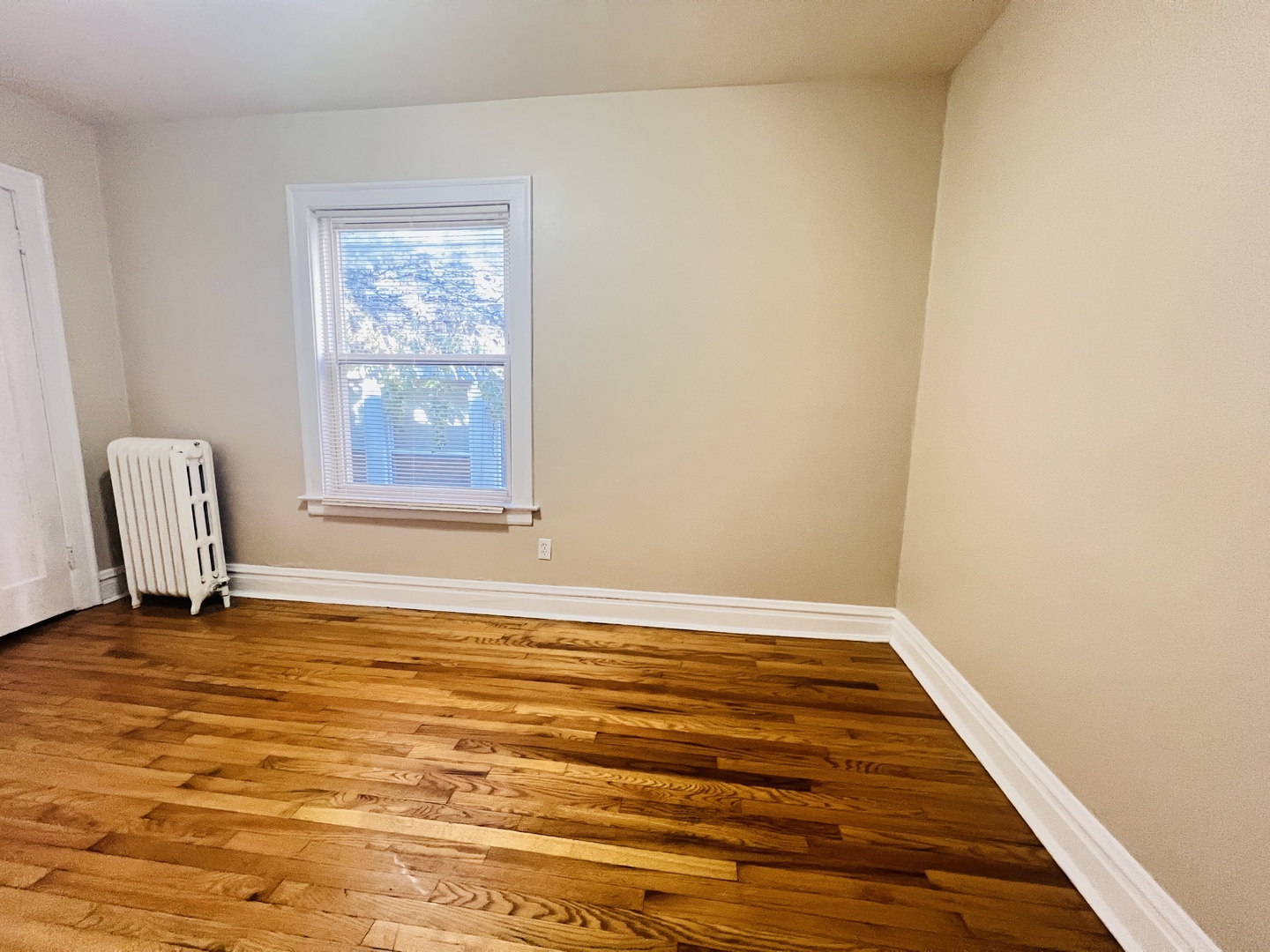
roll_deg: -0.6
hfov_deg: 106.2
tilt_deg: -7.8
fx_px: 477
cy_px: 476
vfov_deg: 89.9
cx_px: 635
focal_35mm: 13
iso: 500
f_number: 1.8
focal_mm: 1.57
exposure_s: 1/60
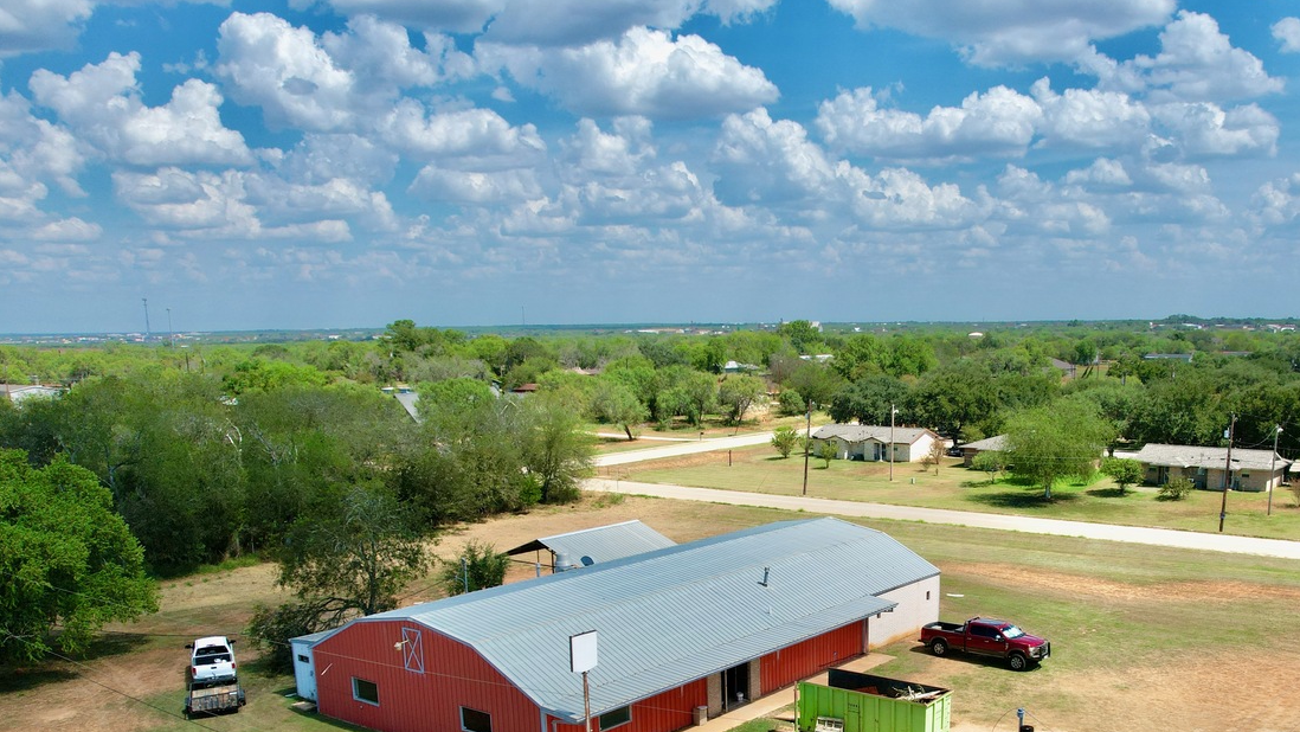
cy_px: 609
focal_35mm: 34
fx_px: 1172
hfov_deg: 57.4
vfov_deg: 33.4
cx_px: 805
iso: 110
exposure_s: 1/2500
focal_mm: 8.38
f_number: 2.8
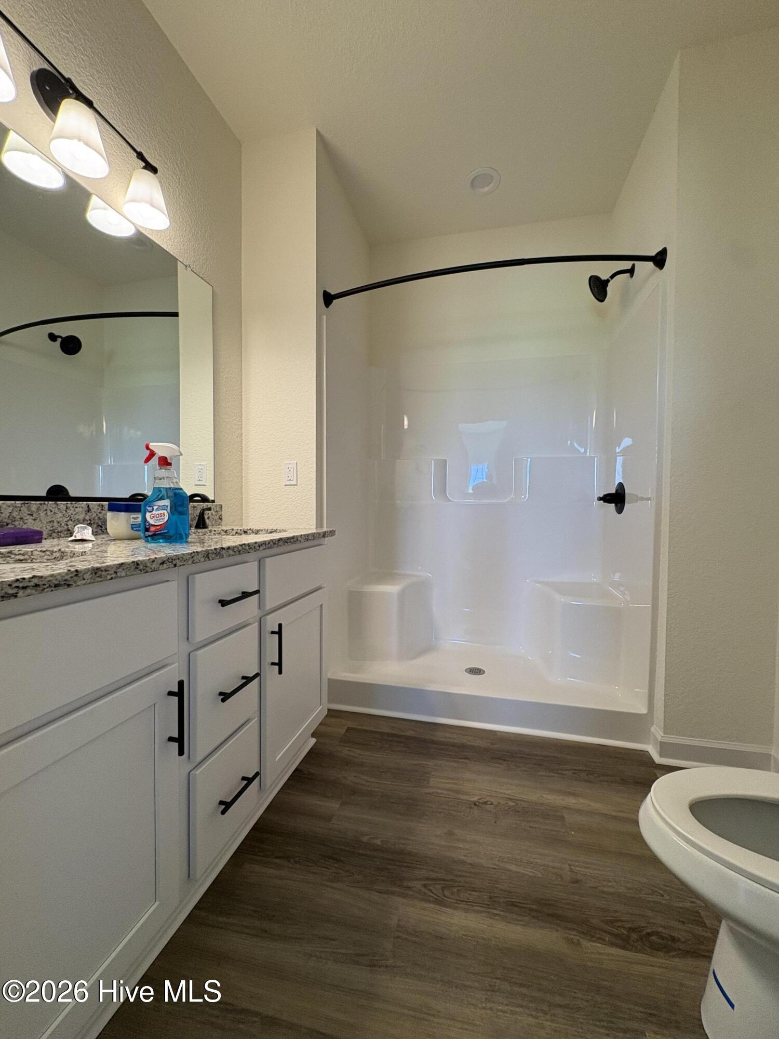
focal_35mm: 14
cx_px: 390
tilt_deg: -1.3
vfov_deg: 102.1
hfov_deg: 85.7
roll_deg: -0.5
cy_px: 520
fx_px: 420
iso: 125
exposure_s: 1/99
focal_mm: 2.22
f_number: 2.2
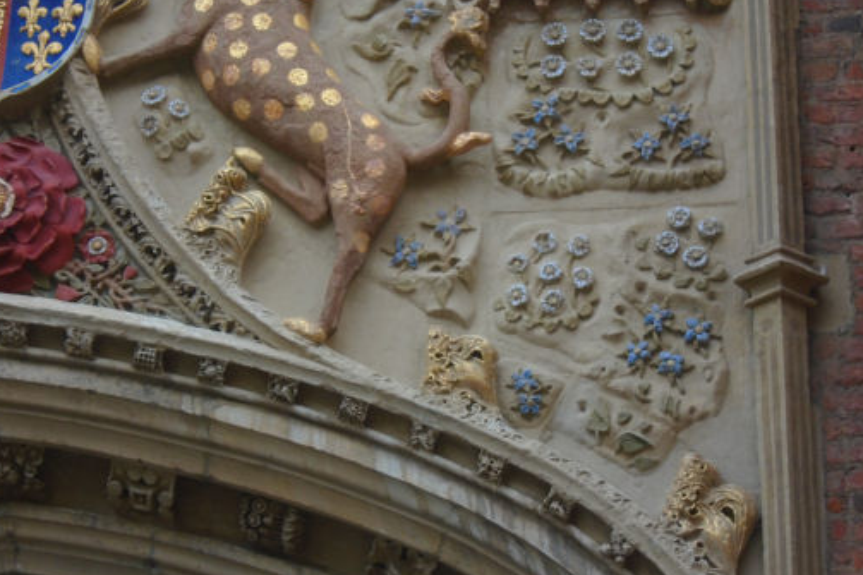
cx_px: 432
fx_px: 2780
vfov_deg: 11.8
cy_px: 254
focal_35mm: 116
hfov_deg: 17.6
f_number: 5.8
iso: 160
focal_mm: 19.3
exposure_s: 1/125
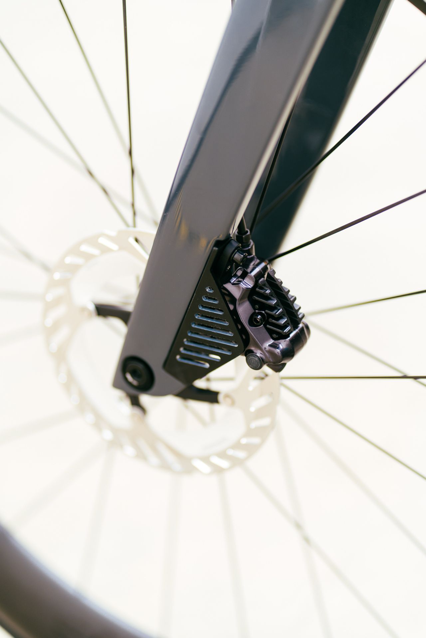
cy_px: 319
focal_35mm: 85
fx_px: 1509
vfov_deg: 23.9
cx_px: 213
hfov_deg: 16.1
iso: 100
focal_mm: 85
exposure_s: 1/100
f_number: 1.8
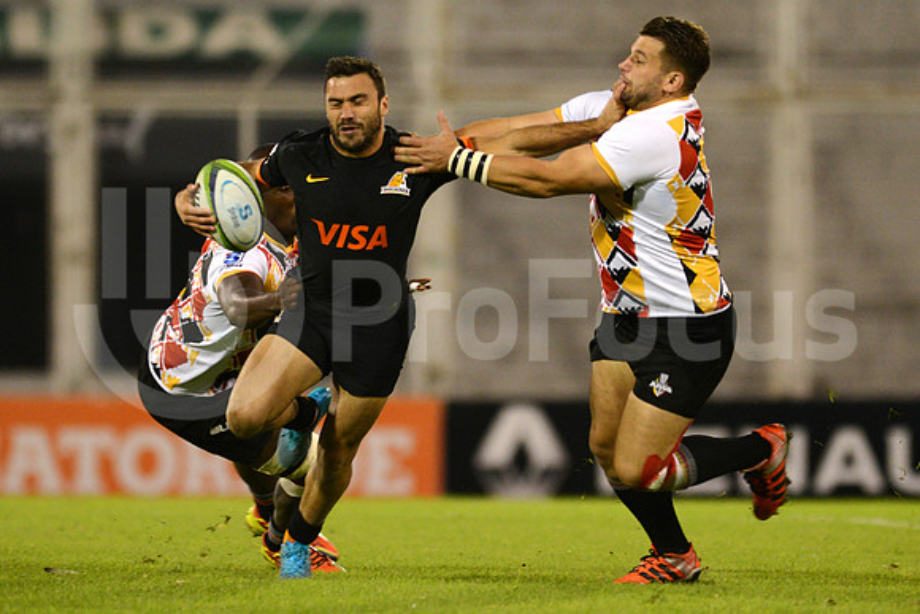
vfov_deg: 3.3
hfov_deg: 4.9
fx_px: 10735
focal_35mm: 420
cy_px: 307
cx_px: 460
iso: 3200
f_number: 4
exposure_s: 1/500
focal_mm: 420
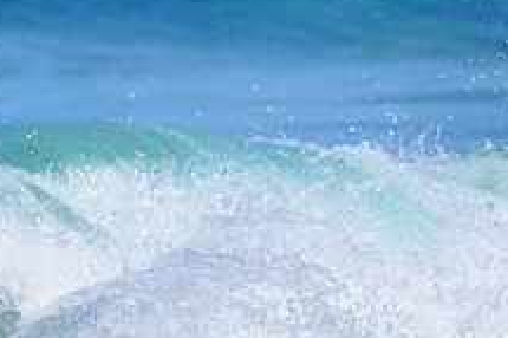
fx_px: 39353
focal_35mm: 2791
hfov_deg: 0.7
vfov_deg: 0.5
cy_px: 308
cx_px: 121
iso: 720
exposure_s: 1/2000
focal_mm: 760
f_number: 11
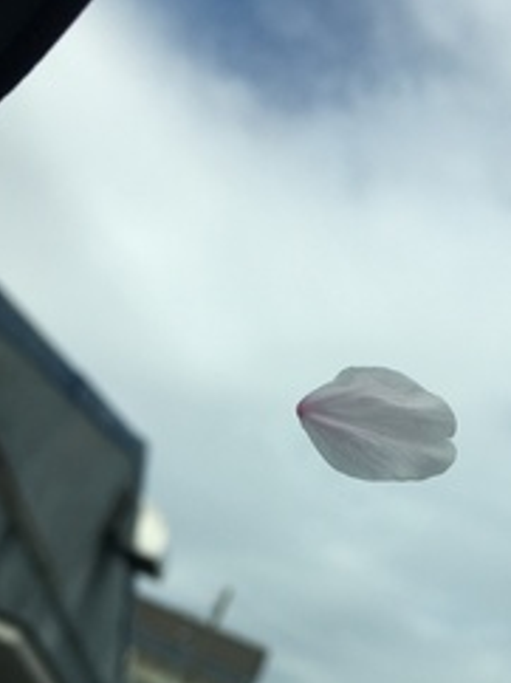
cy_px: 516
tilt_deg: +22.8
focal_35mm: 48
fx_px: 946
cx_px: 367
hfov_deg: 29.8
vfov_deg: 38.6
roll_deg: -23.8
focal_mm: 4.15
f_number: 2.2
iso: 25
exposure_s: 1/3846
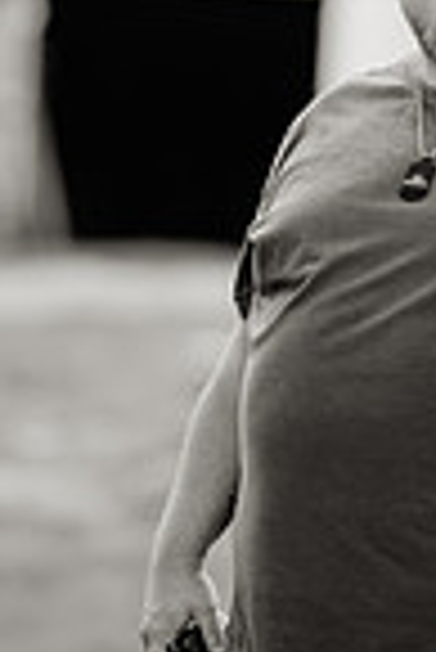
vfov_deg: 7.8
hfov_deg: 5.2
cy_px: 67
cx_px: 310
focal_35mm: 263
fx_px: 4766
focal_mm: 85
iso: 125
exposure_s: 1/1250
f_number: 1.4
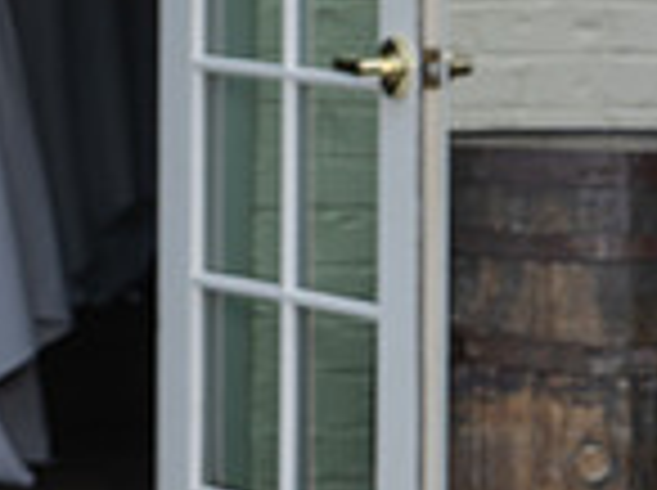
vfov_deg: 4.0
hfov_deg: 5.3
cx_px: -452
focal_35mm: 368
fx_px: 6973
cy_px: -71
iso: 100
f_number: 5.6
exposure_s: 1/250
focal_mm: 89
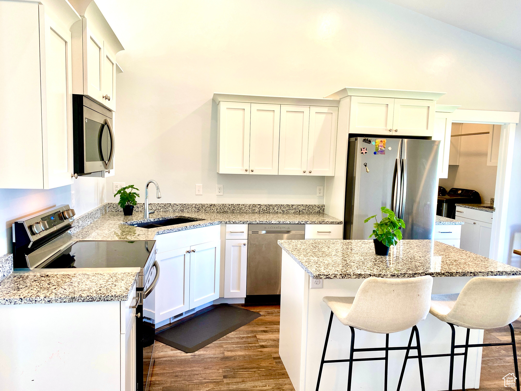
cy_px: 196
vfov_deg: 53.1
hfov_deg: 67.3
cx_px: 260
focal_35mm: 26
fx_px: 391
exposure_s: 1/60
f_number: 1.8
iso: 64
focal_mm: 4.25
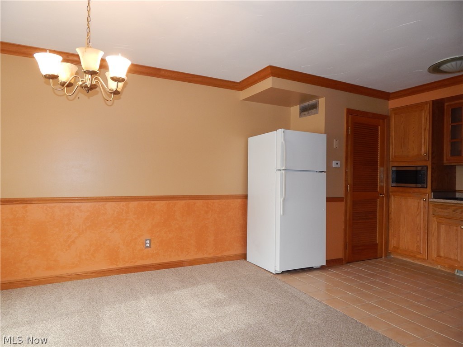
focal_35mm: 23
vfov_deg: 58.9
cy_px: 174
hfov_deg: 73.9
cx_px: 232
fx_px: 308
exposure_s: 1/30
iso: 180
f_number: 3
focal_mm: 4
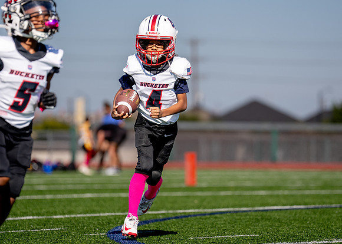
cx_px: 177
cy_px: 131
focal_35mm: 242
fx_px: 2354
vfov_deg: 5.9
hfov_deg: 8.3
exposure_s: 1/6400
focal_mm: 178
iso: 250
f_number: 2.8
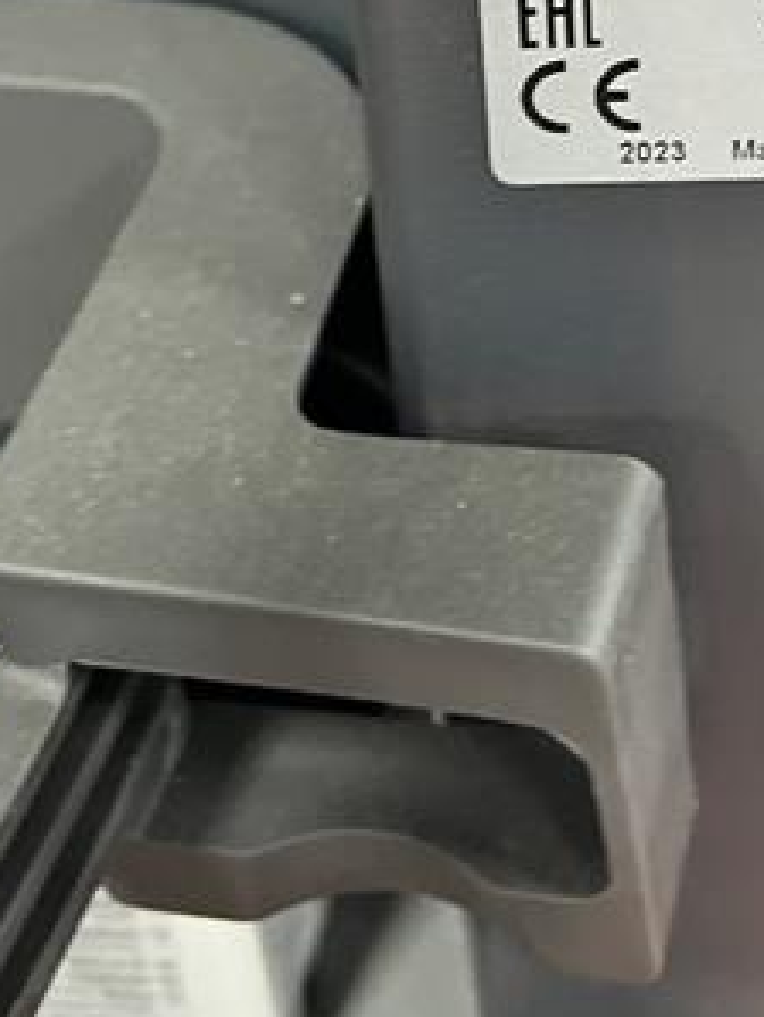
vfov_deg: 27.1
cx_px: 672
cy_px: -38
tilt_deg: -29.9
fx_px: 1969
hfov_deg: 21.5
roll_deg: +1.0
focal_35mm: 67
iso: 400
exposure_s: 1/33
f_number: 1.6
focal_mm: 5.1
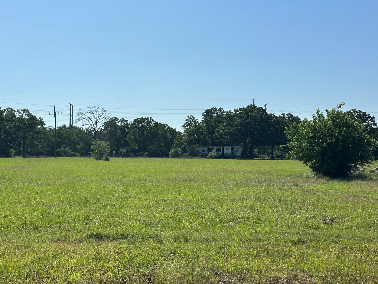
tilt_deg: +1.4
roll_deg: -0.2
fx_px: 535
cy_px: 142
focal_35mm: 49
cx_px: 191
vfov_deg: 29.7
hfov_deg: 38.9
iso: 80
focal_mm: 6.86
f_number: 1.78
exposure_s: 1/12048
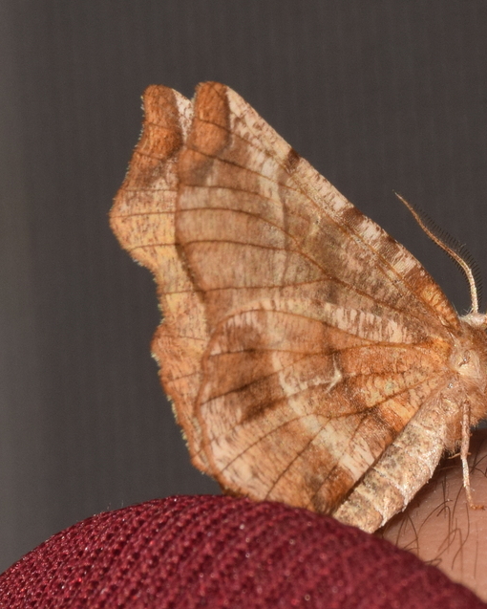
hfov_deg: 5.2
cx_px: 373
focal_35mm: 297
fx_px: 5348
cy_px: 304
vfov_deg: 6.5
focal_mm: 140
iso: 400
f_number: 16
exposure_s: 1/160
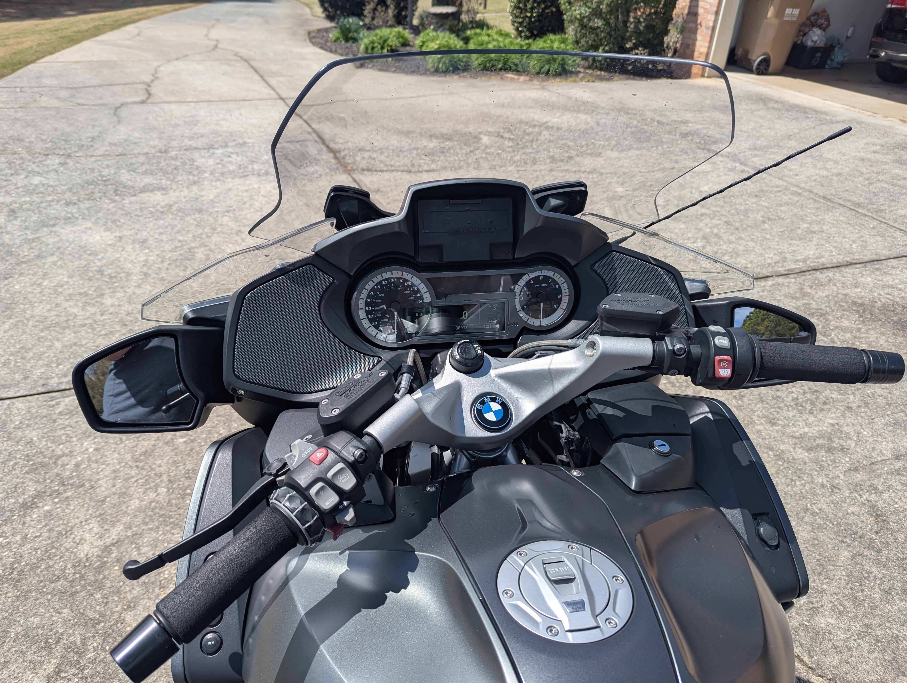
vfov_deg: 56.9
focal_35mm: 24
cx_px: 454
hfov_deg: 71.5
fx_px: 630
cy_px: 342
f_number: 1.85
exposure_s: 1/2833
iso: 43
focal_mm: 6.81
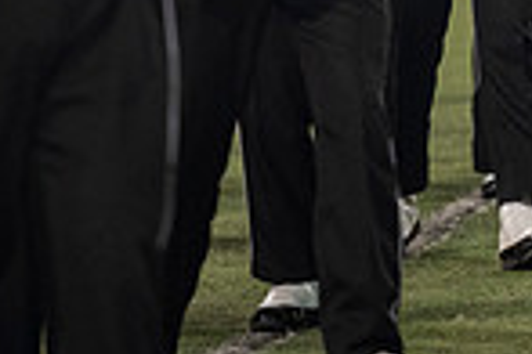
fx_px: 11629
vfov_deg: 1.7
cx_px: 481
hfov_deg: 2.6
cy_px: -325
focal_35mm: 787
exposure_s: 1/500
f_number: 2.8
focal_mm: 200
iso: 1000
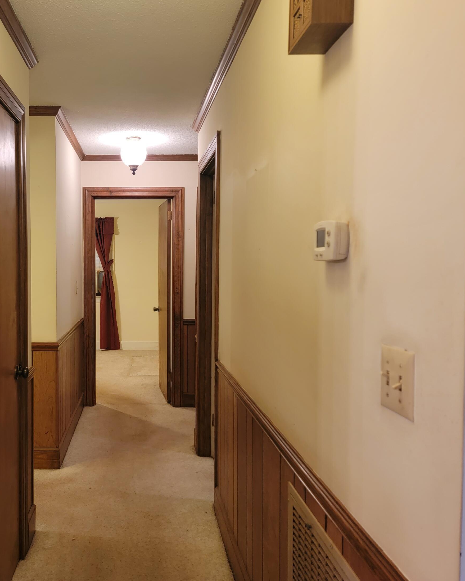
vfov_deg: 55.7
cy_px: 289
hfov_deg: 44.1
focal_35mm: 32
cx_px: 111
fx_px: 550
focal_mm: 6.7
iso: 320
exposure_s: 1/40
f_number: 1.8
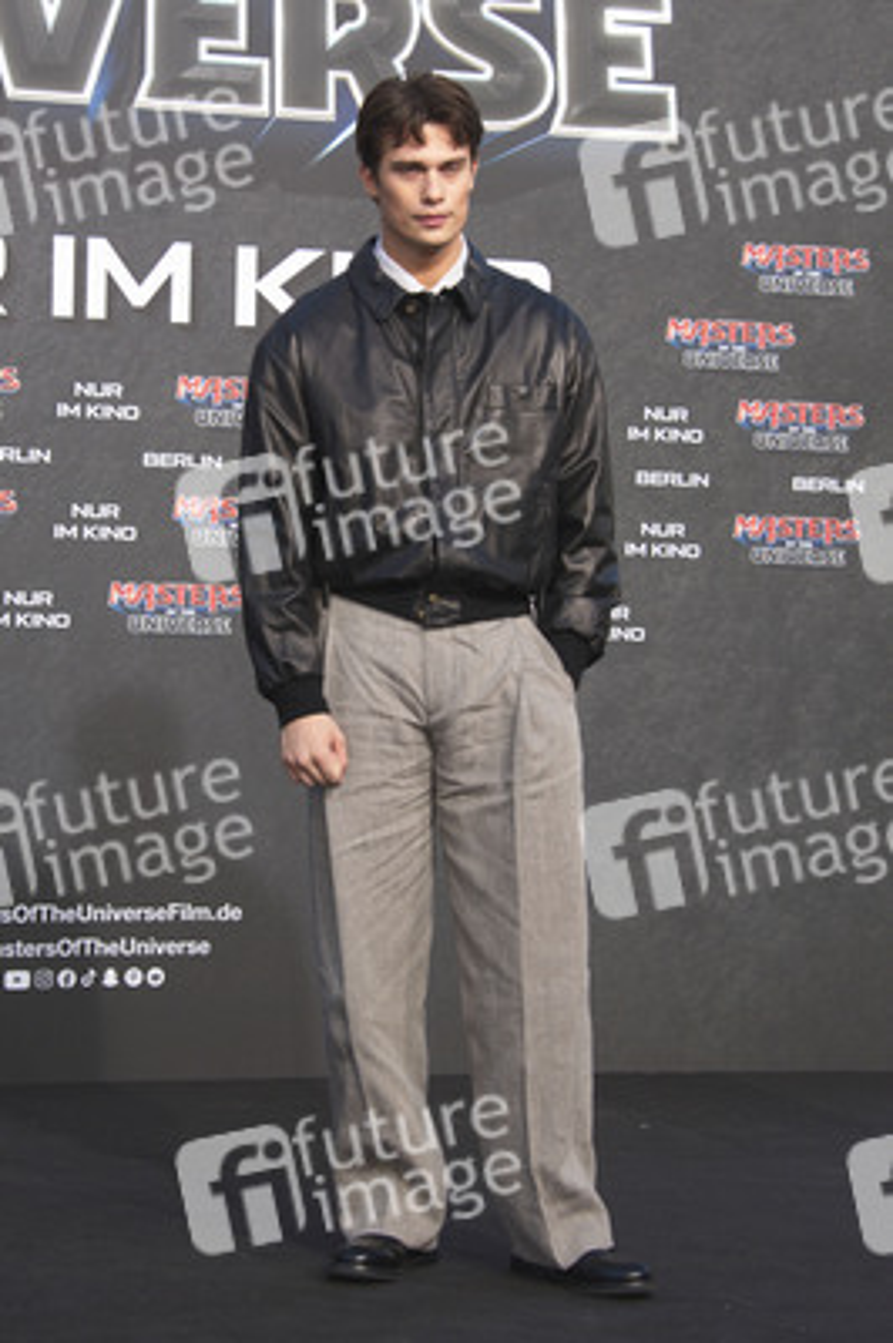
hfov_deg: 20.0
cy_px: 672
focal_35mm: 68
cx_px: 446
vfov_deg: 29.7
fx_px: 2534
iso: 320
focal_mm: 68
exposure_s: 1/250
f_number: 6.3
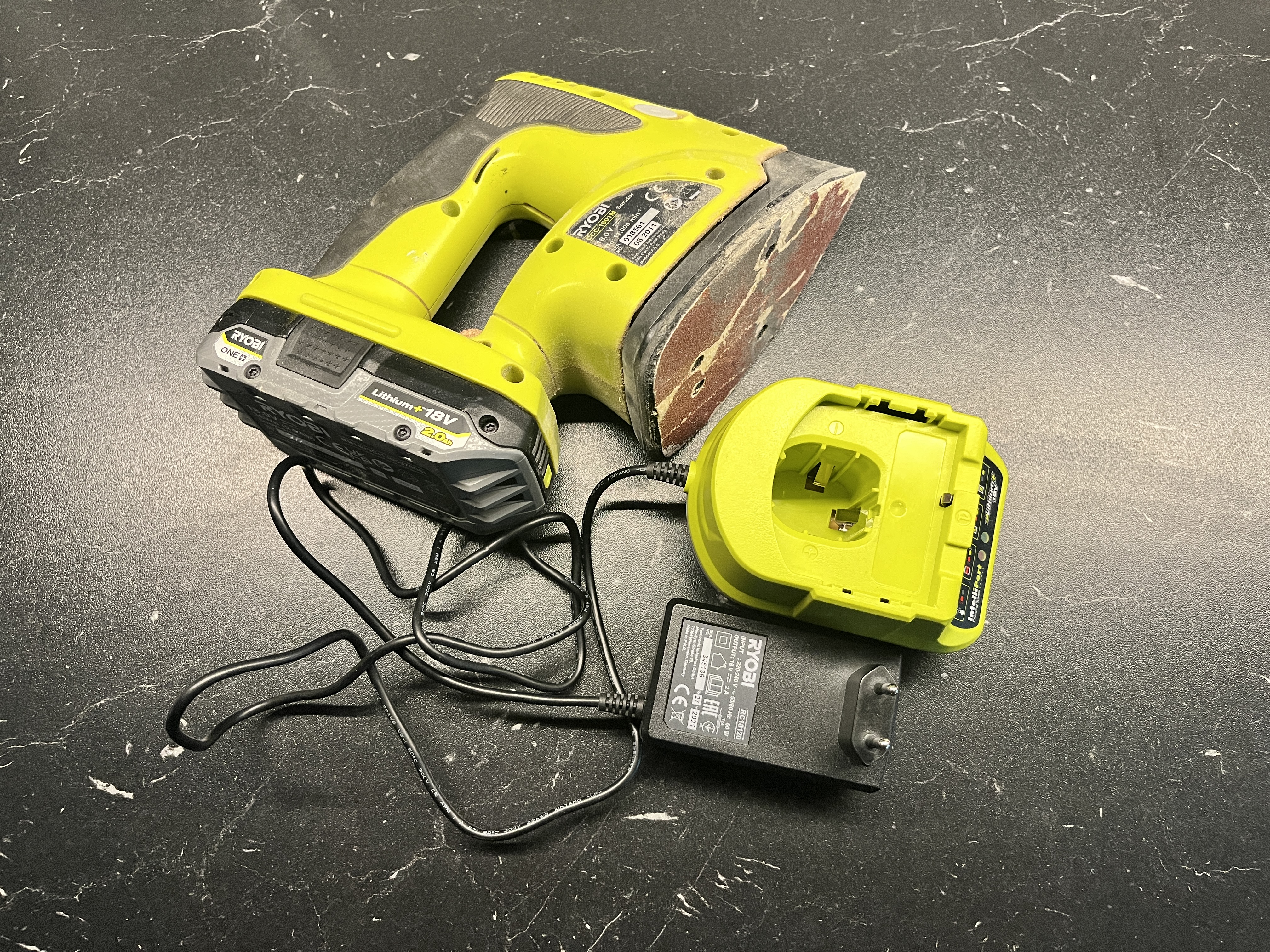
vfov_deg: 53.1
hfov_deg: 67.3
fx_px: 954
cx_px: 635
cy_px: 476
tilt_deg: -79.1
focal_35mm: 26
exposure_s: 1/57
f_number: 1.6
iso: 250
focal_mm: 5.1
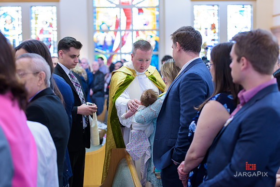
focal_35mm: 70
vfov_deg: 19.5
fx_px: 545
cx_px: 140
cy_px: 94
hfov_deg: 28.8
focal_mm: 70
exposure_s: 1/125
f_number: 3.2
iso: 1000
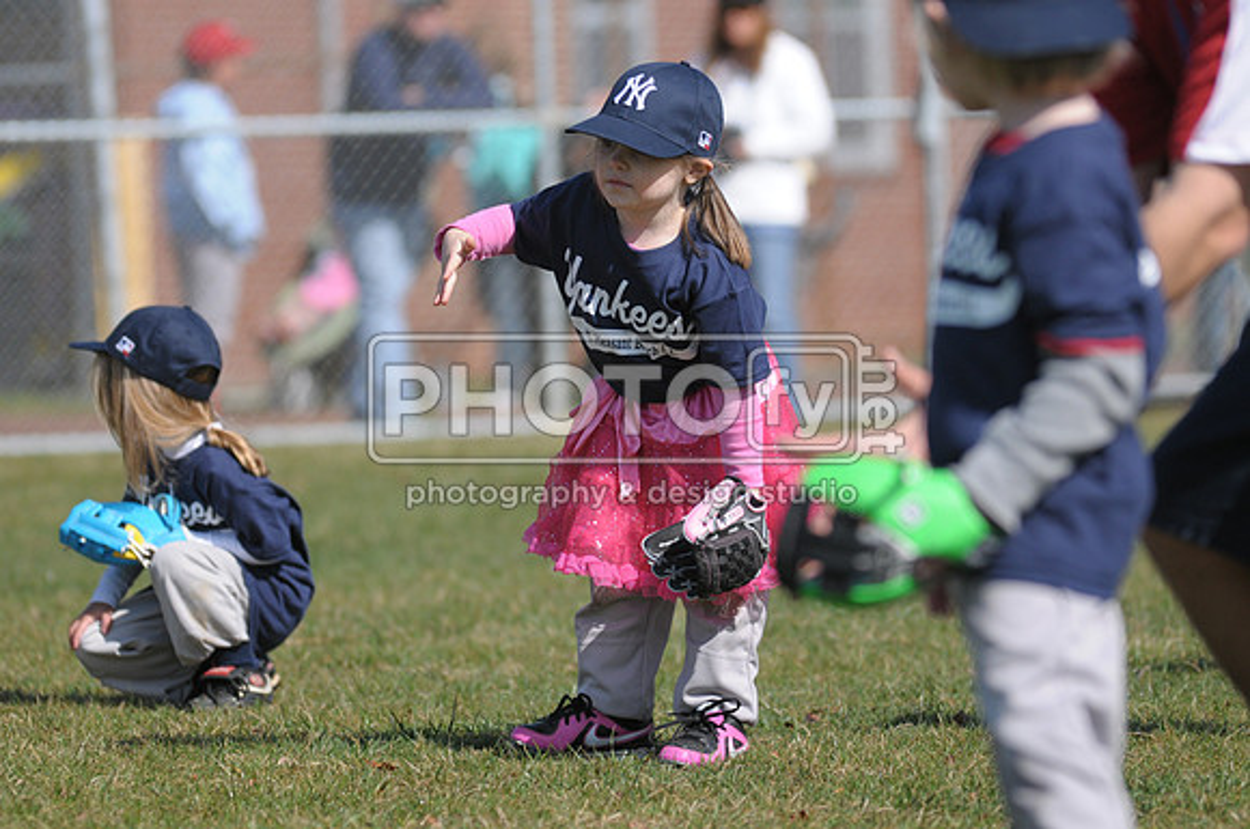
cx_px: 625
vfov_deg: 4.6
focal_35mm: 300
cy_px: 414
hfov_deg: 6.9
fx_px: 10402
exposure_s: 1/3200
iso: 400
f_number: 4
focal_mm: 200
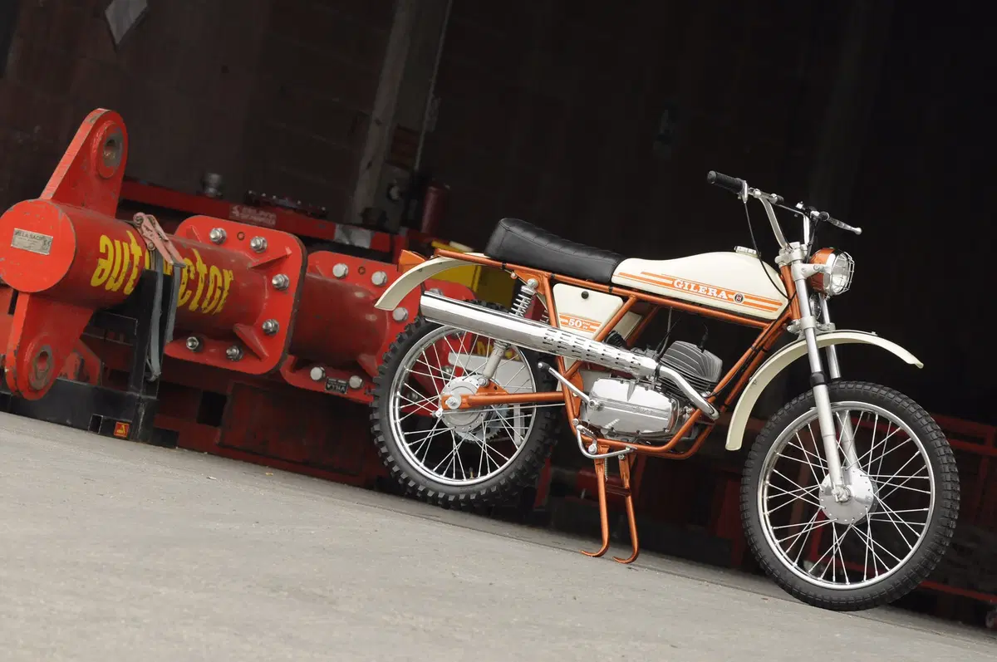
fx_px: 5809
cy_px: 331
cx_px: 498
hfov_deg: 9.8
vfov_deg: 6.5
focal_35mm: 210
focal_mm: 140
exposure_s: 1/200
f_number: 5.6
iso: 800
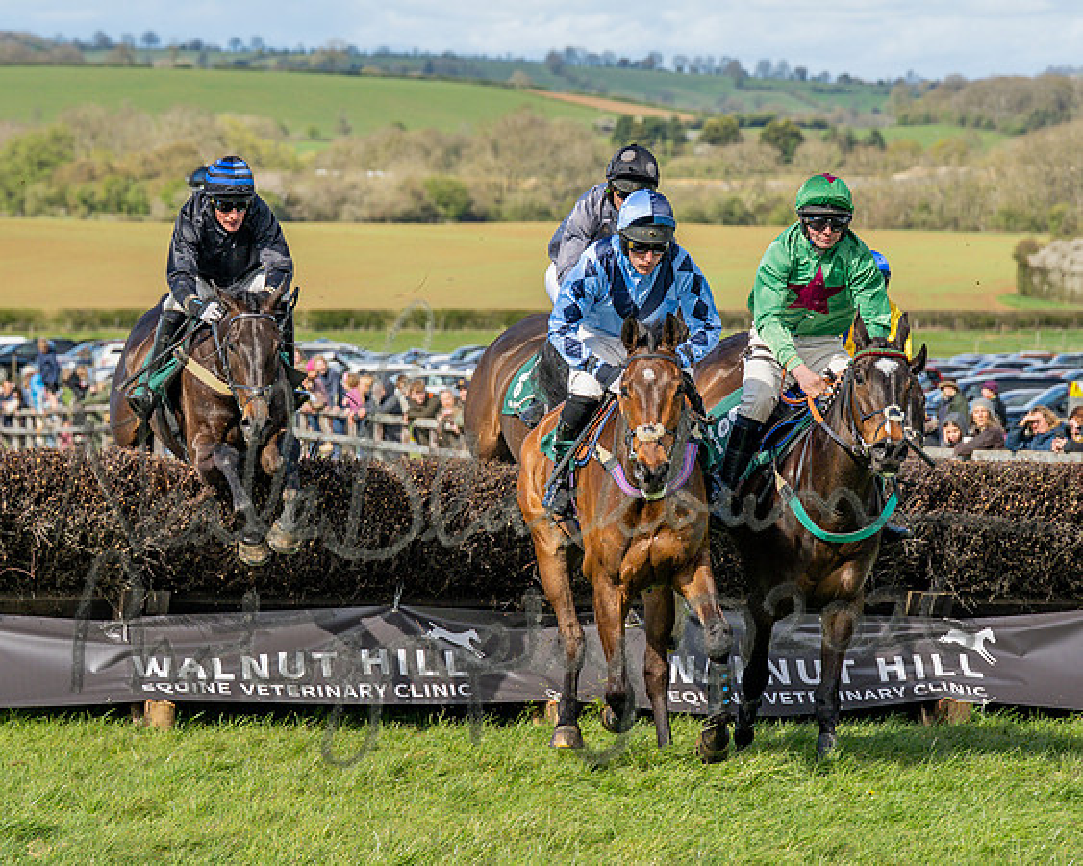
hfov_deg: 9.2
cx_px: 662
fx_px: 6753
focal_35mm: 211
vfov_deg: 7.3
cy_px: 434
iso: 200
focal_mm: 85
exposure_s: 1/1600
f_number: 4
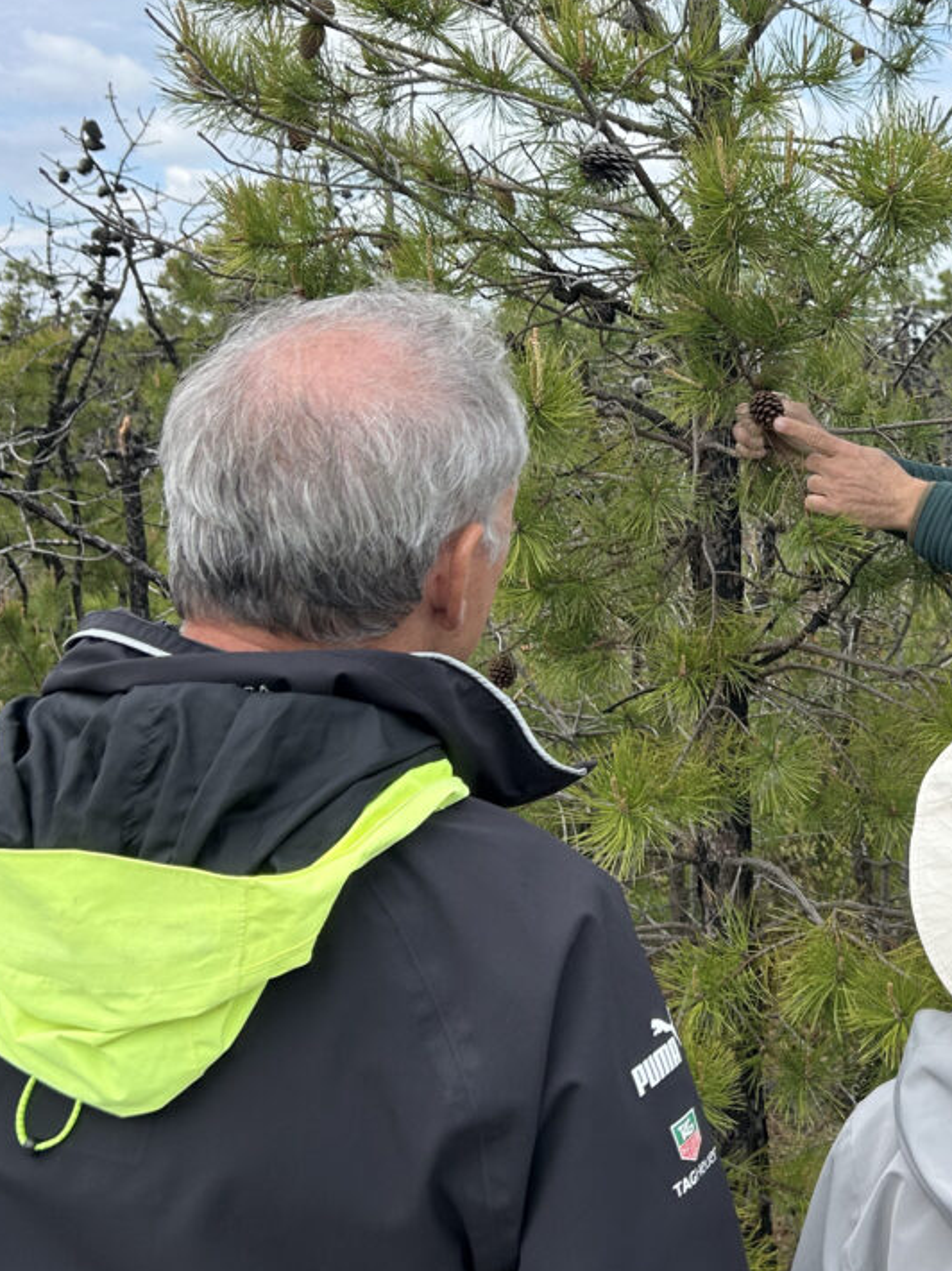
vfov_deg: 37.8
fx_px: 1835
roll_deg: +0.3
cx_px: 879
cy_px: 436
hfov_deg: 27.9
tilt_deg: -2.2
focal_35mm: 50
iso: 50
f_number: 1.5
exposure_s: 1/4274
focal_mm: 5.7
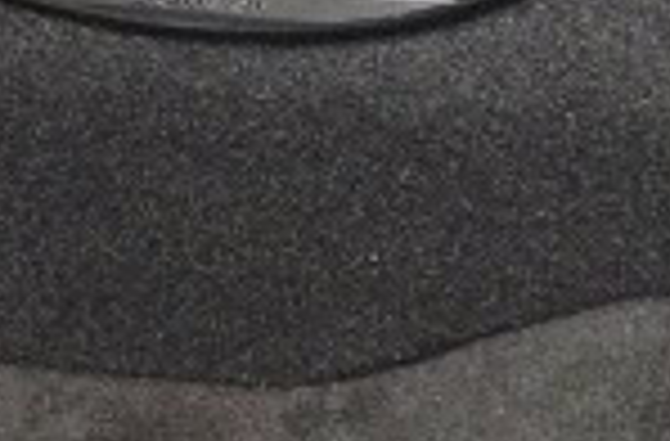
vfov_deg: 5.5
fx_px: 4485
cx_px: 823
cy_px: -405
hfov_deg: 8.4
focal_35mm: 242
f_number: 4
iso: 3200
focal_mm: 24
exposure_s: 1/60
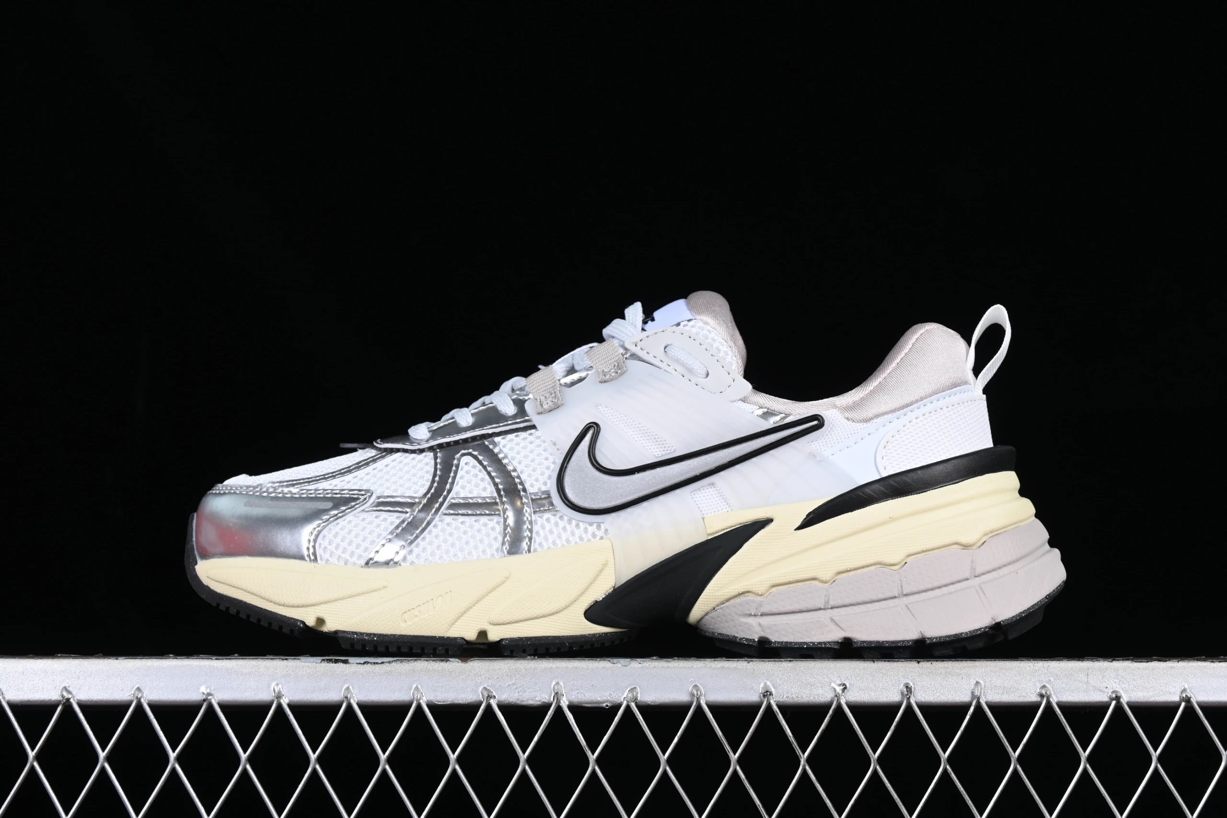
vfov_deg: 18.2
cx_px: 614
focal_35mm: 75
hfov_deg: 27.0
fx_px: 2556
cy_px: 409
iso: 160
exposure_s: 1/80
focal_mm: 50
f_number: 8
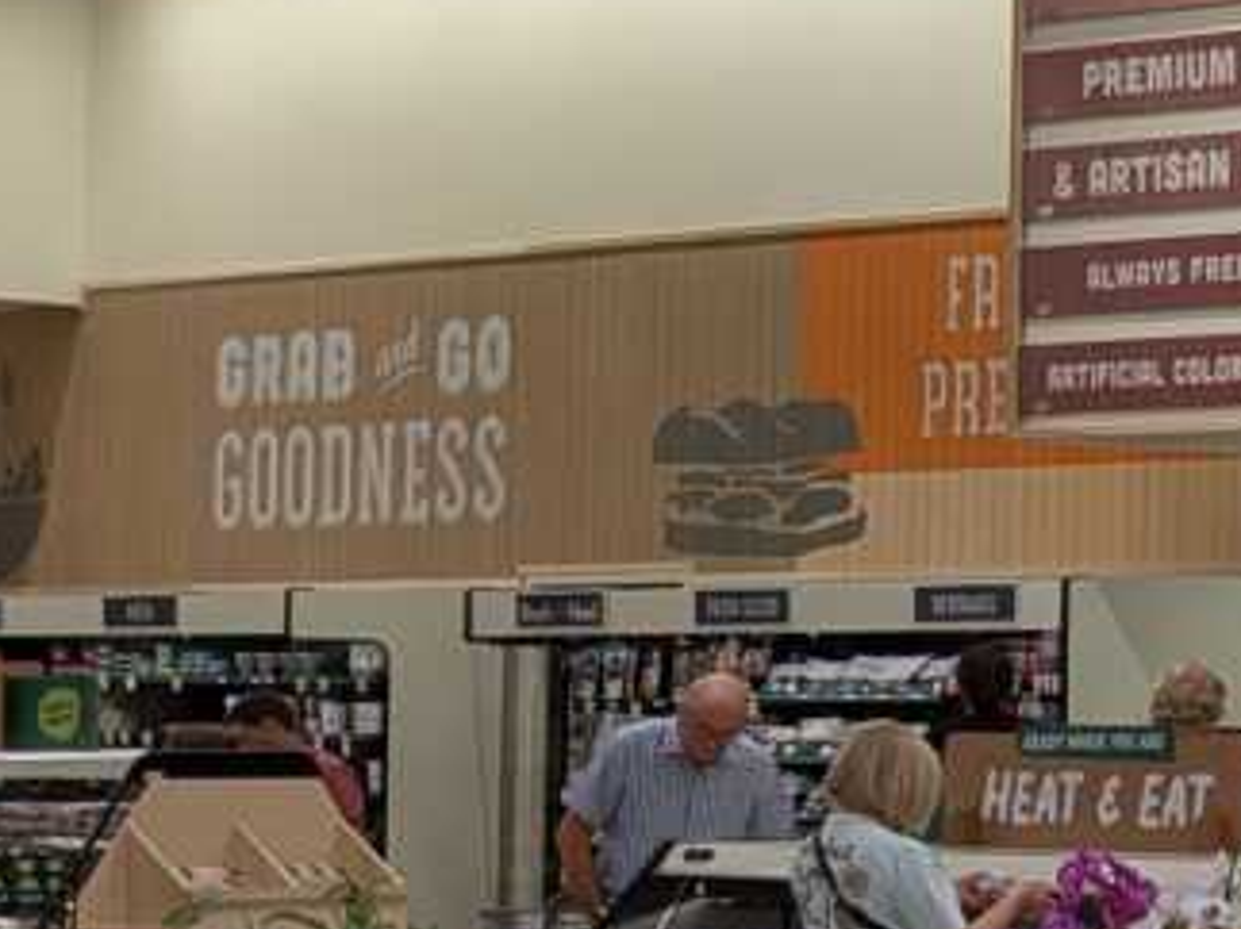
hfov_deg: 13.5
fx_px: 4265
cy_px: 530
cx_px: 2682
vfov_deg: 12.4
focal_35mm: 119
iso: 26
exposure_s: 1/812
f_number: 1.7
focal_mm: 4.53
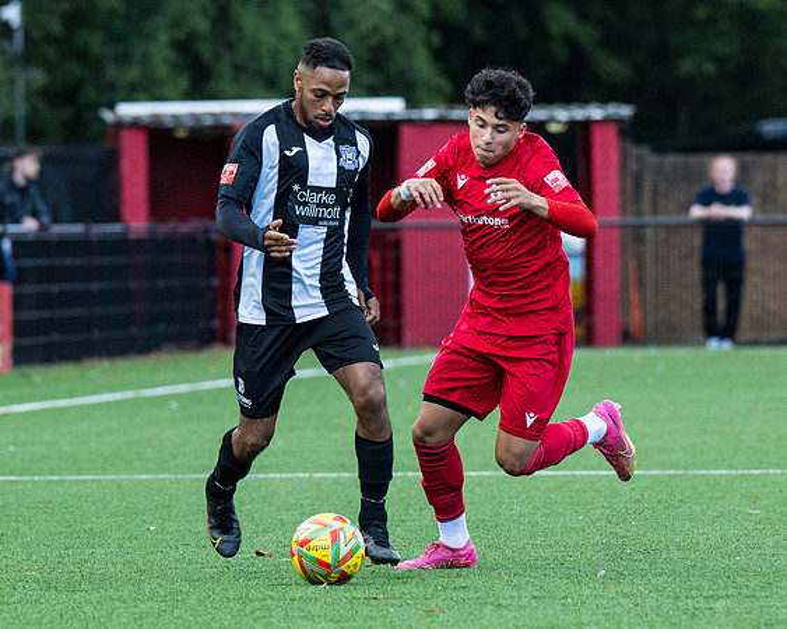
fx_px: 12251
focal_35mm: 526
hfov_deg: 3.7
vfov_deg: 2.9
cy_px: 326
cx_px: 361
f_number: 4
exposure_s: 1/1250
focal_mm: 200
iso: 500
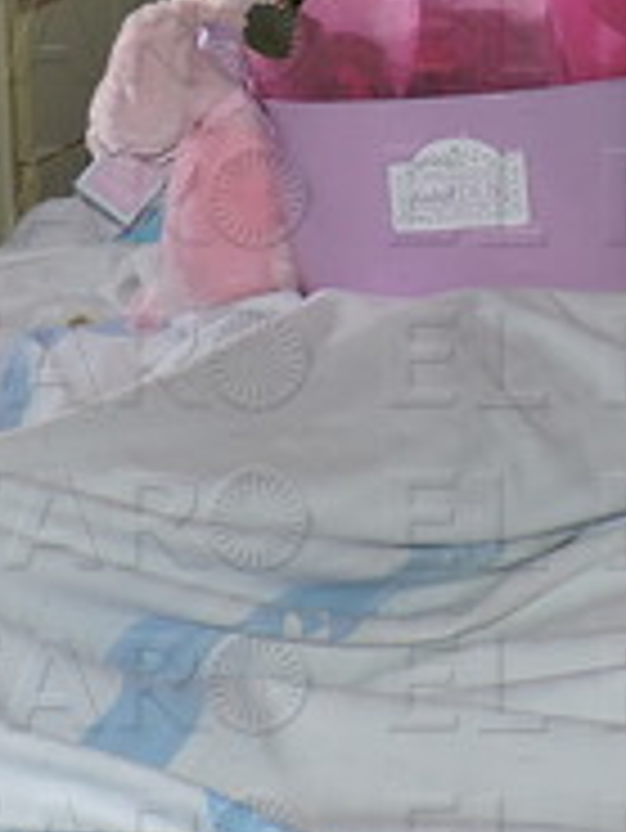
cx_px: 626
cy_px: -256
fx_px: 3203
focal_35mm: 133
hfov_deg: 11.1
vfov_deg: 14.2
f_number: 3
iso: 200
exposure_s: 1/30
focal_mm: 4.3
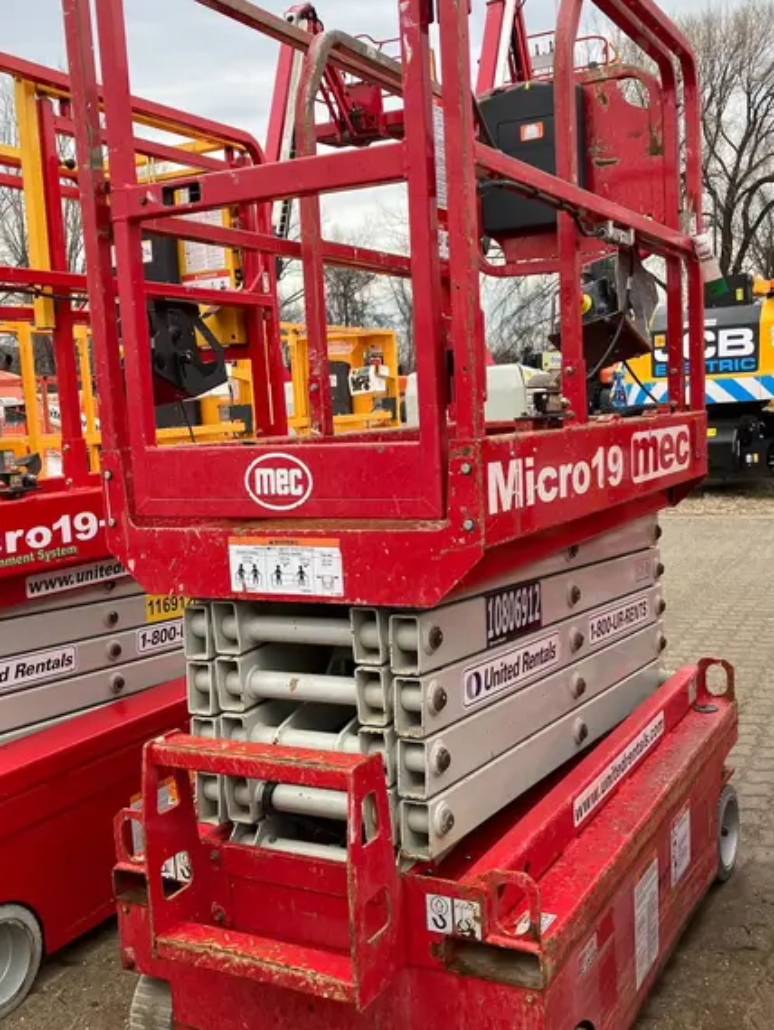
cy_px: 501
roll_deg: +2.9
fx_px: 1072
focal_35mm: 36
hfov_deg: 39.6
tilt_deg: -1.2
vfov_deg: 51.3
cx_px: 425
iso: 32
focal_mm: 3.99
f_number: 1.8
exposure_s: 1/362
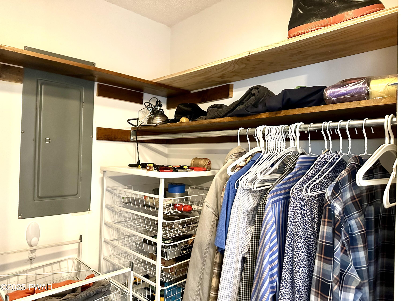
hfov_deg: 71.6
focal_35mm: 24
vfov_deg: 56.8
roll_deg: -1.3
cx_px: 201
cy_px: 150
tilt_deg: +1.4
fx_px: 279
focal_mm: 6.86
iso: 800
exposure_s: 1/40
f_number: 1.78
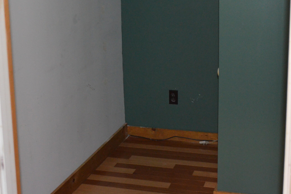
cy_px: 61
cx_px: 116
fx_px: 558
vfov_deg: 19.7
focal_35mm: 69
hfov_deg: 29.2
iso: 3200
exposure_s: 1/60
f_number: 4.8
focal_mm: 32
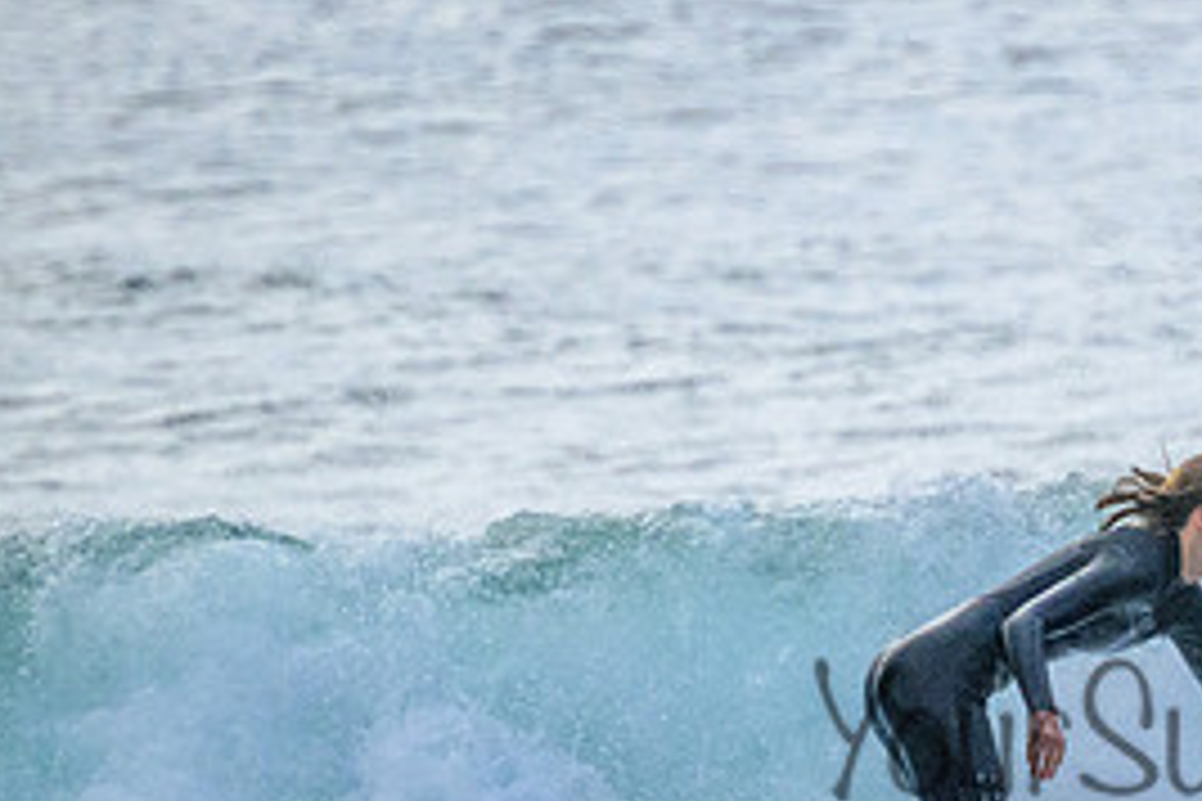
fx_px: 58126
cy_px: 691
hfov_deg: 1.2
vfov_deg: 0.8
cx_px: 1279
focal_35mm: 1741
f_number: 11
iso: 6400
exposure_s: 1/2000
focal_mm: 800
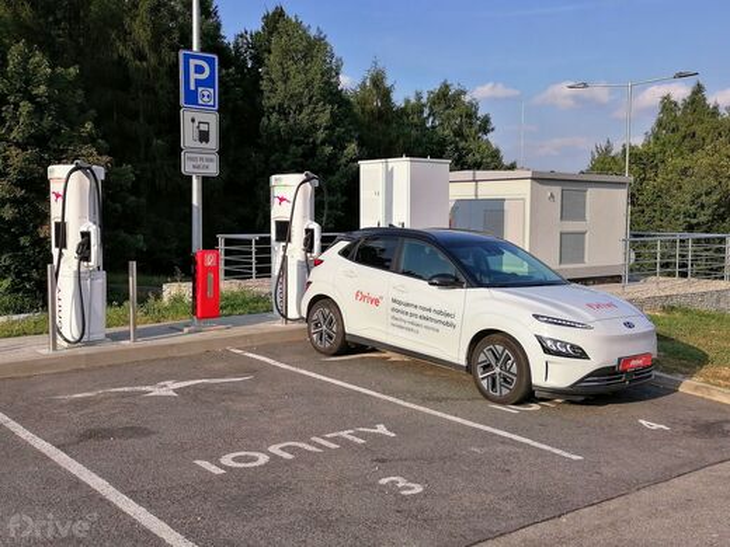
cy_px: 274
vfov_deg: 37.7
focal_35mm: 38
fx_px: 801
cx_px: 365
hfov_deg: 49.0
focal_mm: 5.3
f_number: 1.8
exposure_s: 1/1406
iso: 50
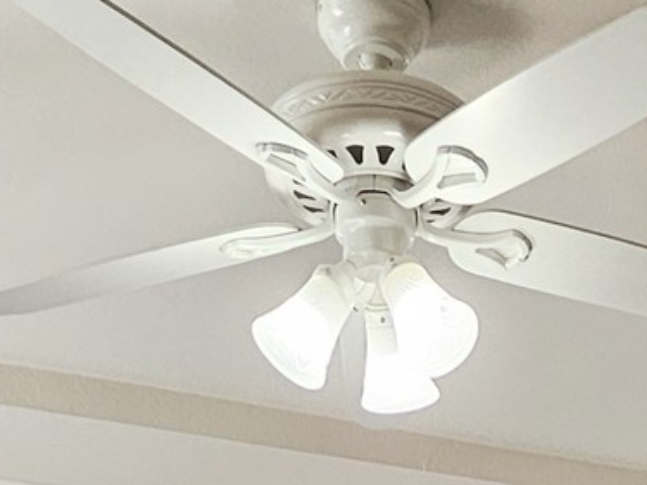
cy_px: 1079
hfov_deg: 26.9
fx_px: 1327
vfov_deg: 15.0
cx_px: 507
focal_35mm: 71
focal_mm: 1.74
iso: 80
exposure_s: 1/60
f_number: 2.2
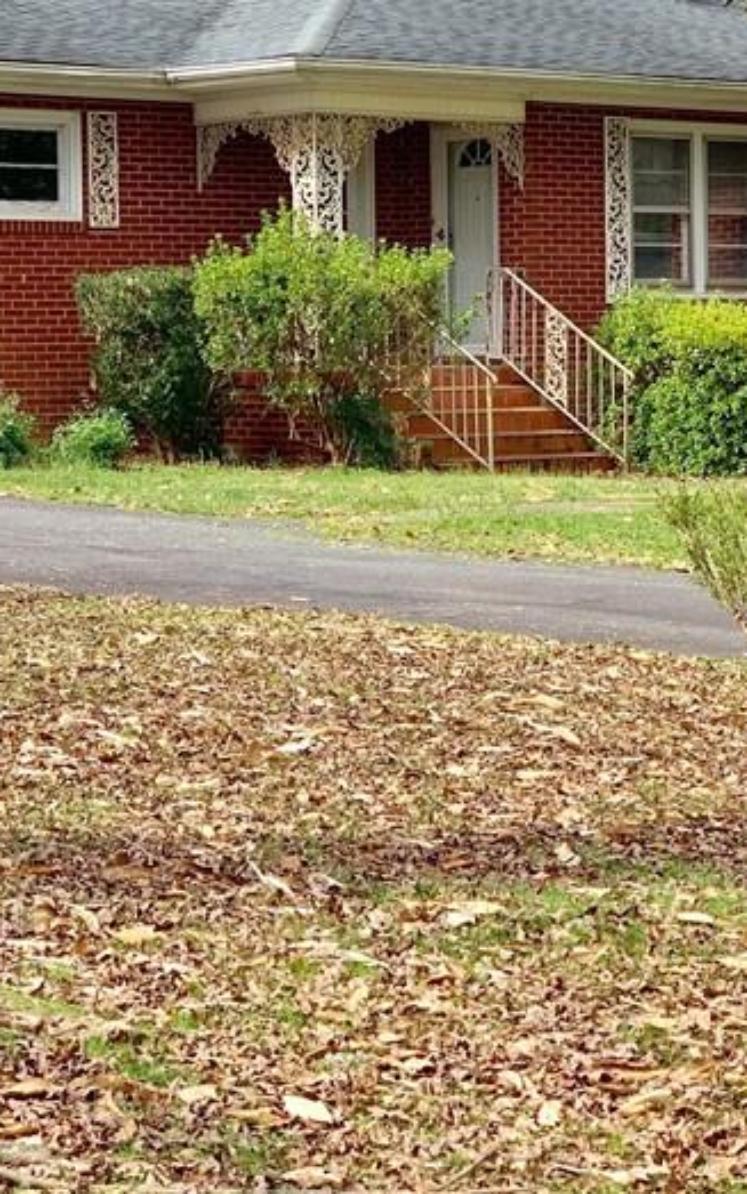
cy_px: 402
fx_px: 3517
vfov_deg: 19.2
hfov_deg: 12.1
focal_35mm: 108
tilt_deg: -0.6
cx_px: 599
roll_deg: +0.3
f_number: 2.4
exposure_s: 1/333
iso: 16
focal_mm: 6
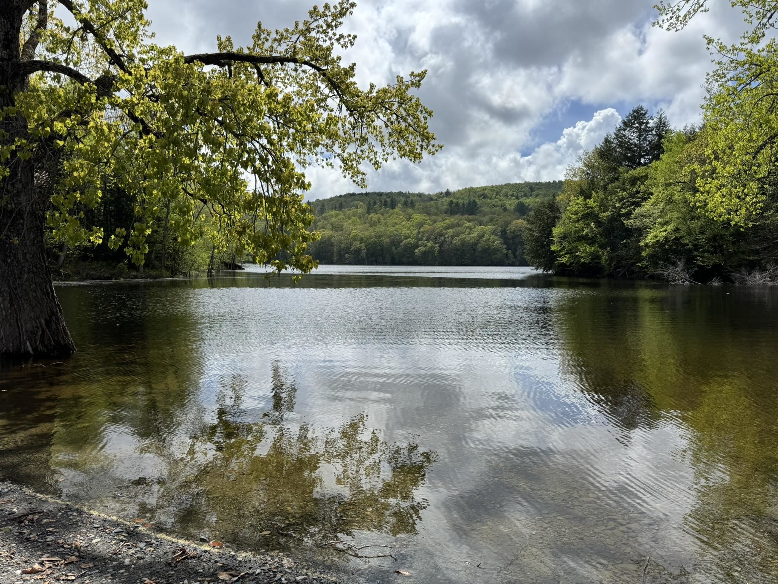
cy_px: 292
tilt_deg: -3.6
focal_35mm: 24
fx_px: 539
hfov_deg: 71.6
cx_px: 389
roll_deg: -0.6
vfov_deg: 56.8
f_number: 1.78
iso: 80
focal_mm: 6.76
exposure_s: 1/7092
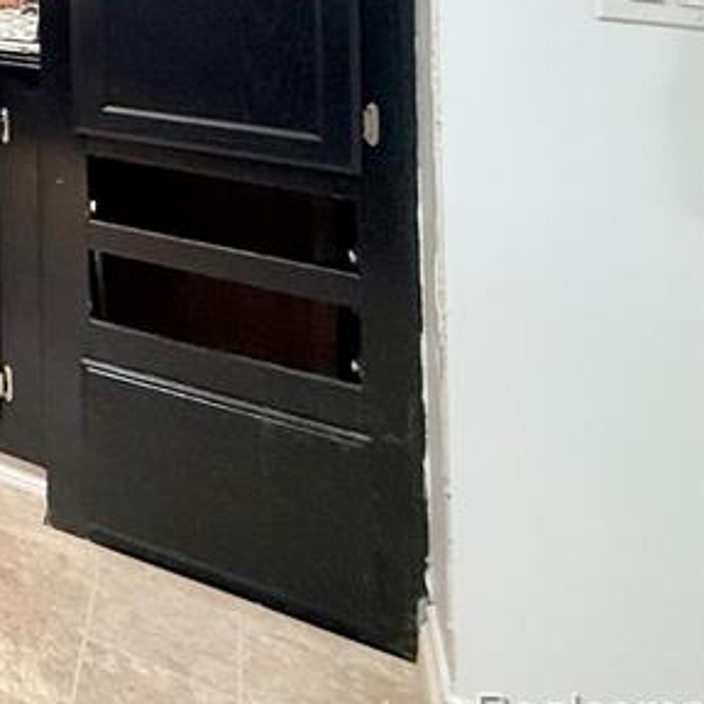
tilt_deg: +1.9
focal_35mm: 44
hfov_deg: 23.0
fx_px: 1012
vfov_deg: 30.9
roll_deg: +0.5
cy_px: -188
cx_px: -530
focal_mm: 2.22
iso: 320
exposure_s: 1/60
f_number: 2.2
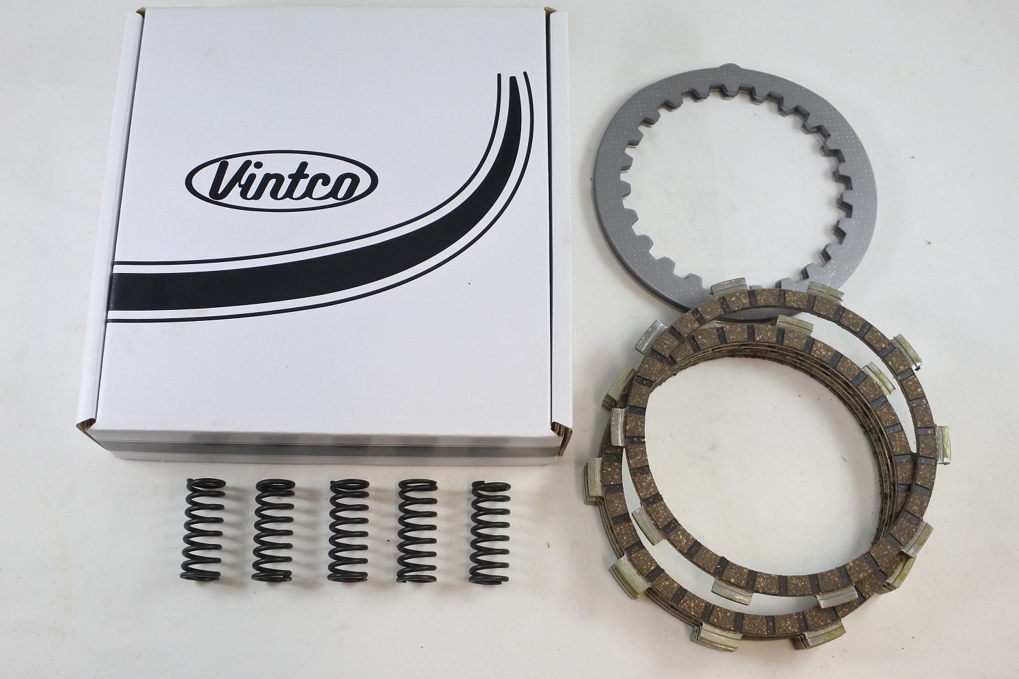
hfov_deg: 67.4
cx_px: 510
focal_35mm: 27
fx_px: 764
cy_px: 340
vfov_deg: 47.9
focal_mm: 10
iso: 400
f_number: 3.5
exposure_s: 1/160
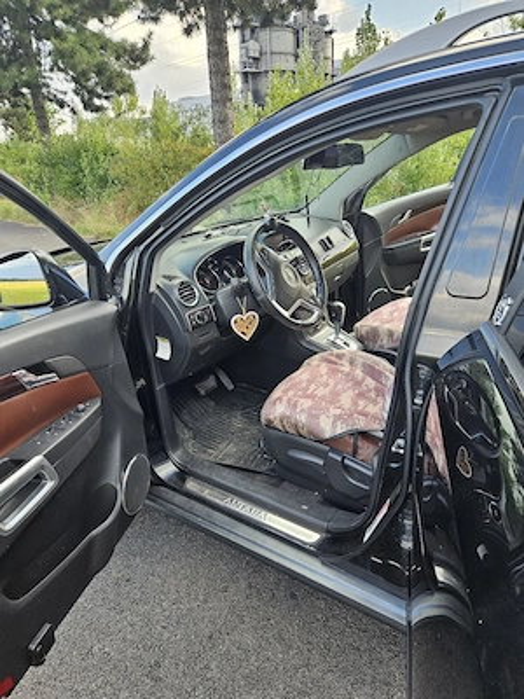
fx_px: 464
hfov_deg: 58.9
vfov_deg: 73.9
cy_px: 350
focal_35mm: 23
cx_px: 262
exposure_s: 1/101
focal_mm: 5.4
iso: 25
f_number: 1.8
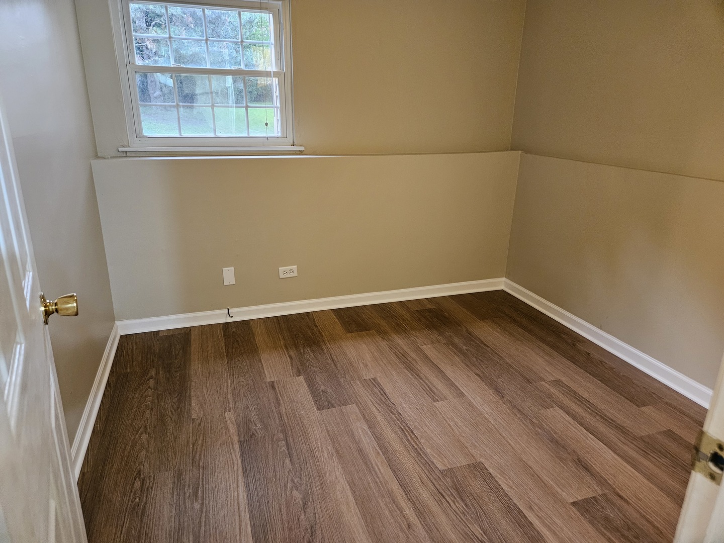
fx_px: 481
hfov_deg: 73.9
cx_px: 362
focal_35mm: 23
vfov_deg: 58.9
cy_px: 272
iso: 1000
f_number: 1.8
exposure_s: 1/120
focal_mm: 5.4
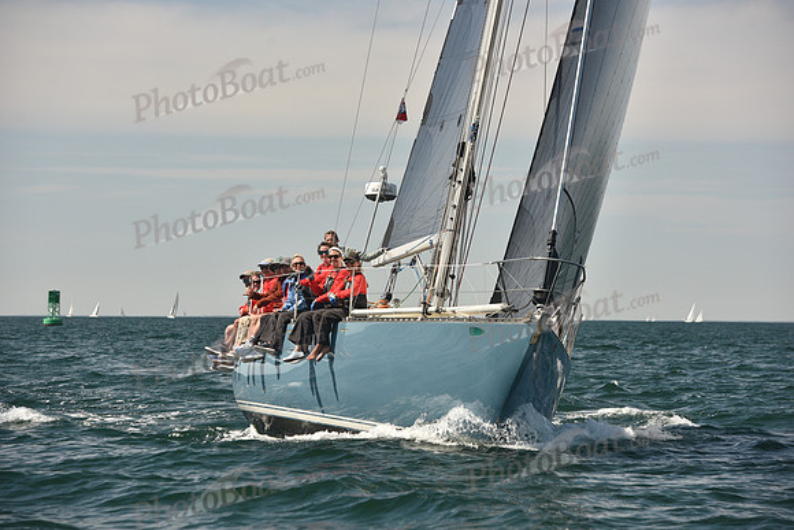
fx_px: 3088
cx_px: 397
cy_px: 265
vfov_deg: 9.8
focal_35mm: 140
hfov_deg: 14.7
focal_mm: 140
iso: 250
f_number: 6.3
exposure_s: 1/640
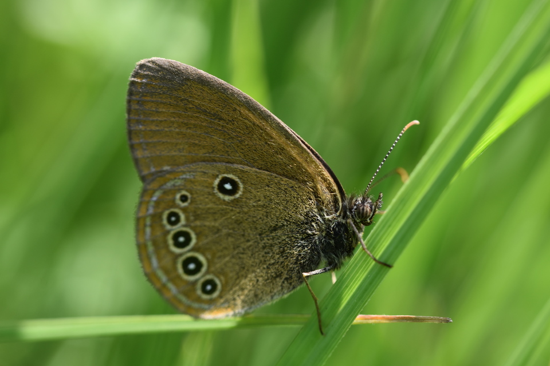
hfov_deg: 13.0
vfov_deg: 8.7
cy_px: 183
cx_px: 275
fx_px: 2406
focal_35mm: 158
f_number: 8
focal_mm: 105
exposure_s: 1/125
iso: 140
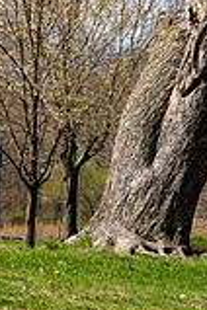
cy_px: -64
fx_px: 1785
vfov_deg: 9.8
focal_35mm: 207
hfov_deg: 6.6
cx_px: 258
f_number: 6.3
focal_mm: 26.9
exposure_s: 1/320
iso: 100
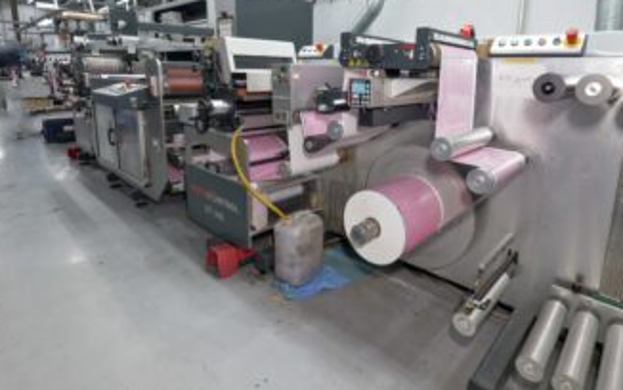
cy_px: 137
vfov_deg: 58.6
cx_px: 338
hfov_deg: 84.8
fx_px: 340
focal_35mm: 20
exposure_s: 1/40
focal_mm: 16
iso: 800
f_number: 7.1
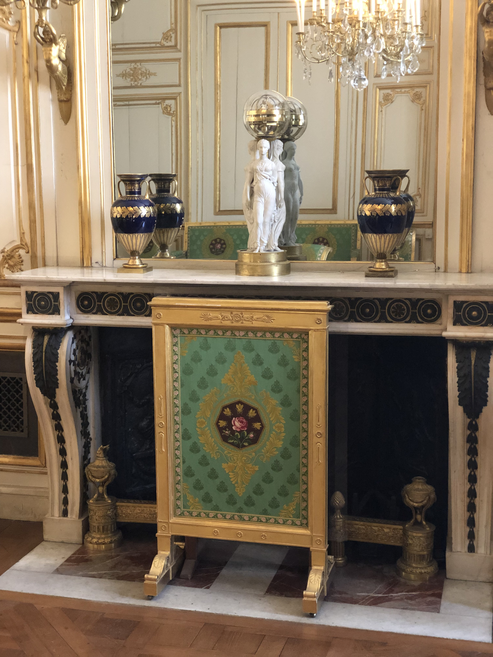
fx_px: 987
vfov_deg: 36.8
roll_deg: +1.6
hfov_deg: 28.0
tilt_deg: -8.8
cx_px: 246
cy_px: 328
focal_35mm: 52
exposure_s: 1/8
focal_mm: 6
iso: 200
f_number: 2.4
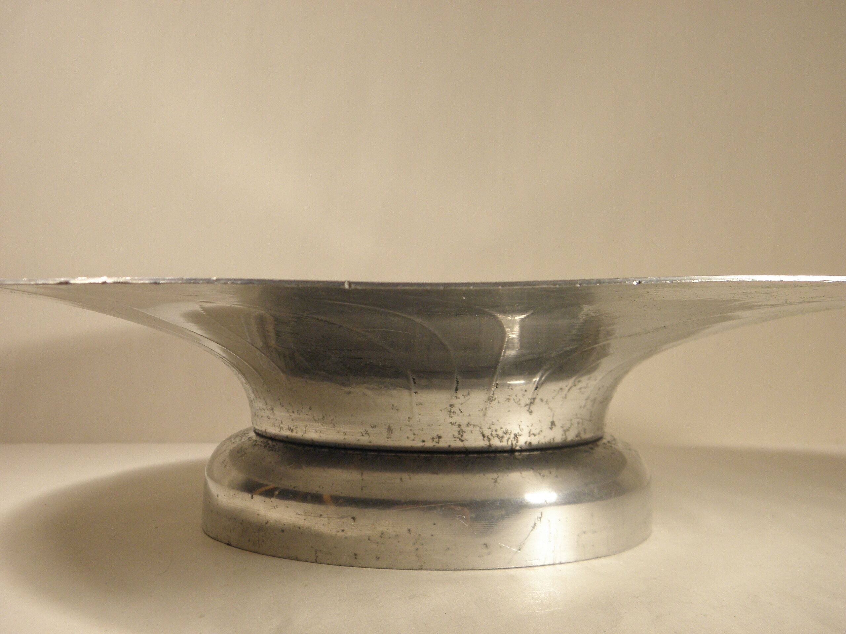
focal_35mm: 47
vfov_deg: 30.9
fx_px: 1149
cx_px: 423
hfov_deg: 40.4
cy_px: 317
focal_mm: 8.6
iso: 125
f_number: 3.9
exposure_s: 1/40
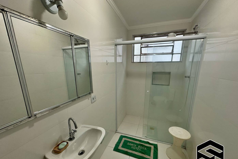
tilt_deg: -13.4
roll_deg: +0.0
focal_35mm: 15
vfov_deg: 76.9
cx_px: 120
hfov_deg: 100.4
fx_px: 99
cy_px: 90
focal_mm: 2.22
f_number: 2.2
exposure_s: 1/120
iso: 200
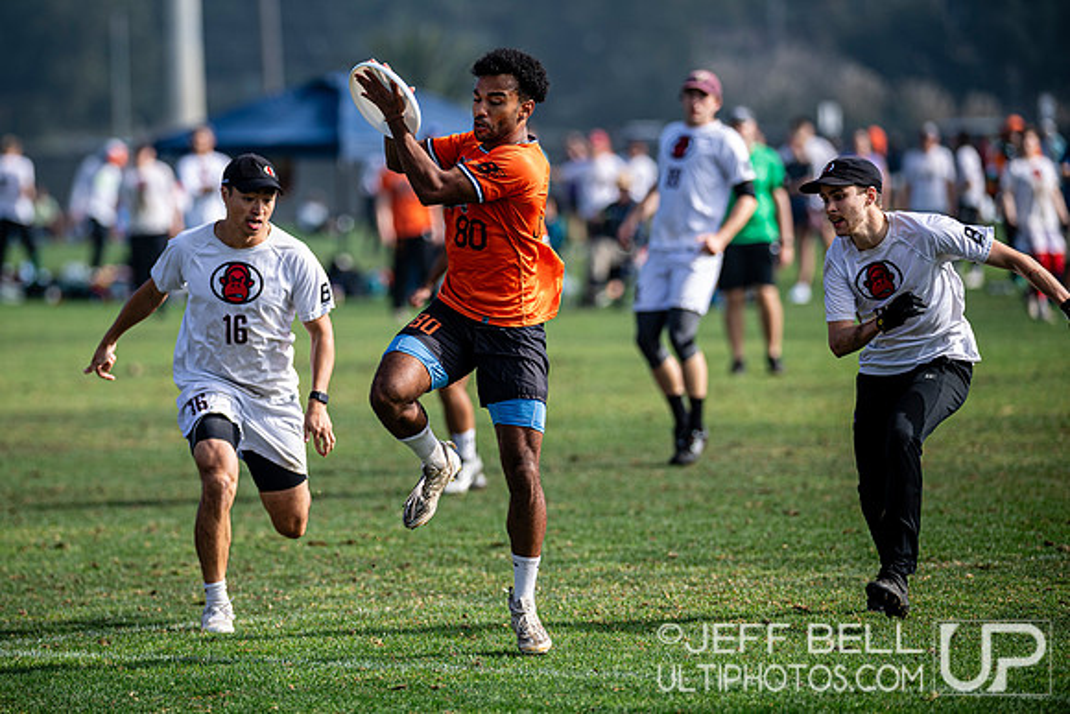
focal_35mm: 266
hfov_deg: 7.7
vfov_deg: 5.2
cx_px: 450
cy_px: 300
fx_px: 7921
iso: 110
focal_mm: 230
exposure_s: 1/1250
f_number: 3.2
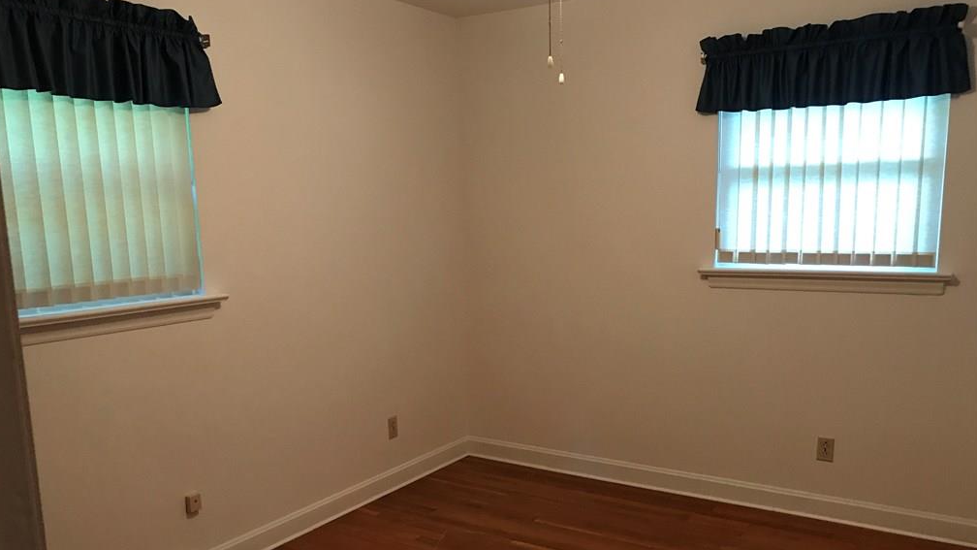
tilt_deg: -9.8
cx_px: 486
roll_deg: +1.0
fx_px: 803
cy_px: 349
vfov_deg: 37.5
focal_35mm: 31
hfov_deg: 62.6
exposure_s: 1/15
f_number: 1.8
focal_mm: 3.99
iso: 80
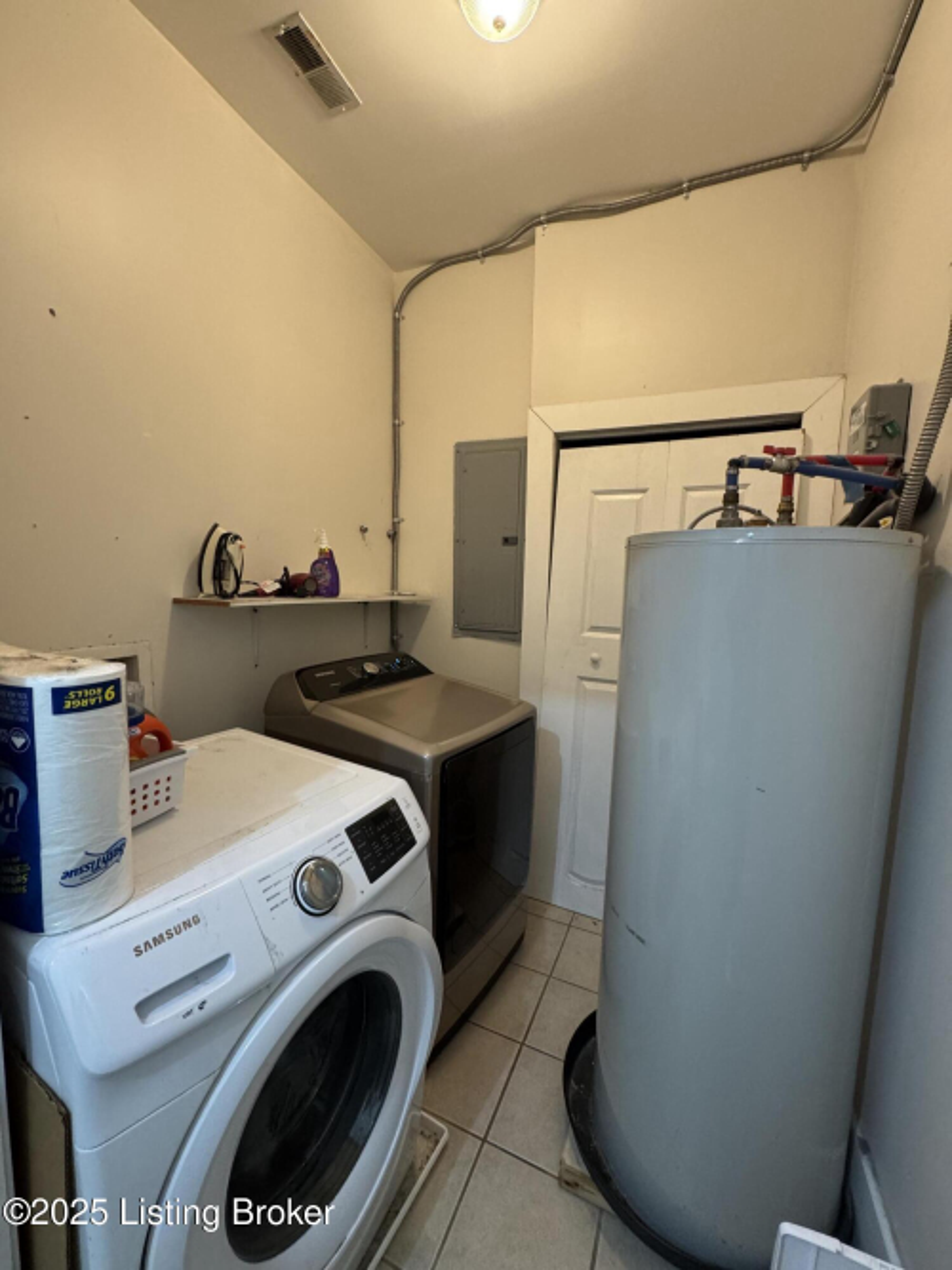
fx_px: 514
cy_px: 635
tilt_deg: -6.7
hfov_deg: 85.7
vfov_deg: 102.1
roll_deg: -1.5
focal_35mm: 14
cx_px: 476
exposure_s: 1/60
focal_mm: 2.22
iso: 400
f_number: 2.2
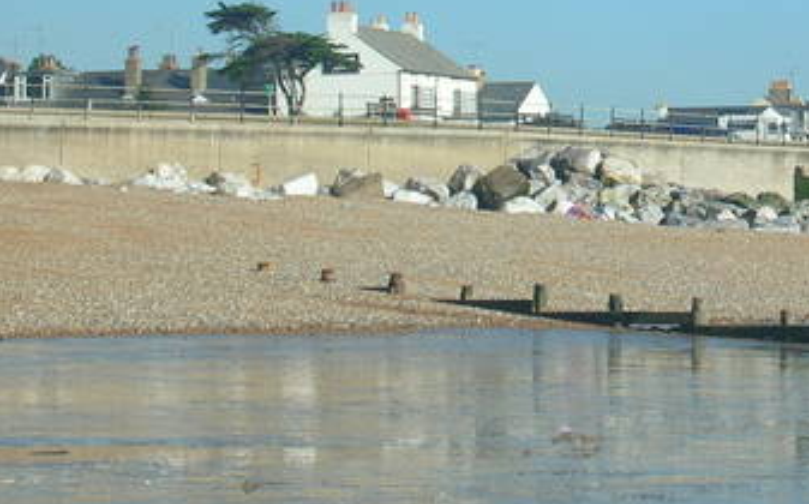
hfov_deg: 13.9
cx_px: 725
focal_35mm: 149
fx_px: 3282
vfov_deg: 8.8
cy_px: 68
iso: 50
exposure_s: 1/547
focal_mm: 12.3
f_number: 4
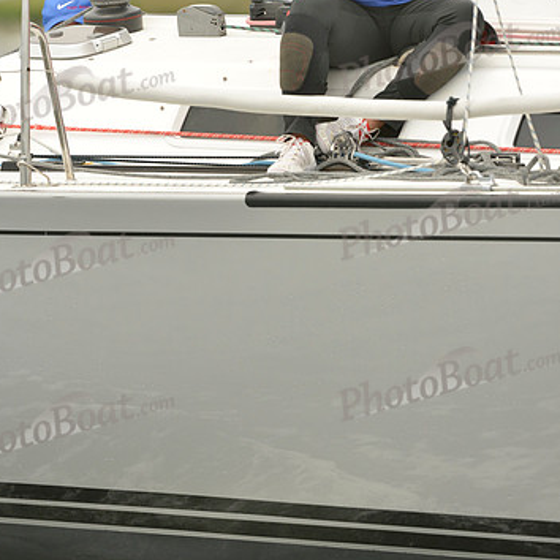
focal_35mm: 488
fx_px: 8932
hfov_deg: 3.6
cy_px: 160
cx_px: 257
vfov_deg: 3.6
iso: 400
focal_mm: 350
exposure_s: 1/1000
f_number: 5.6
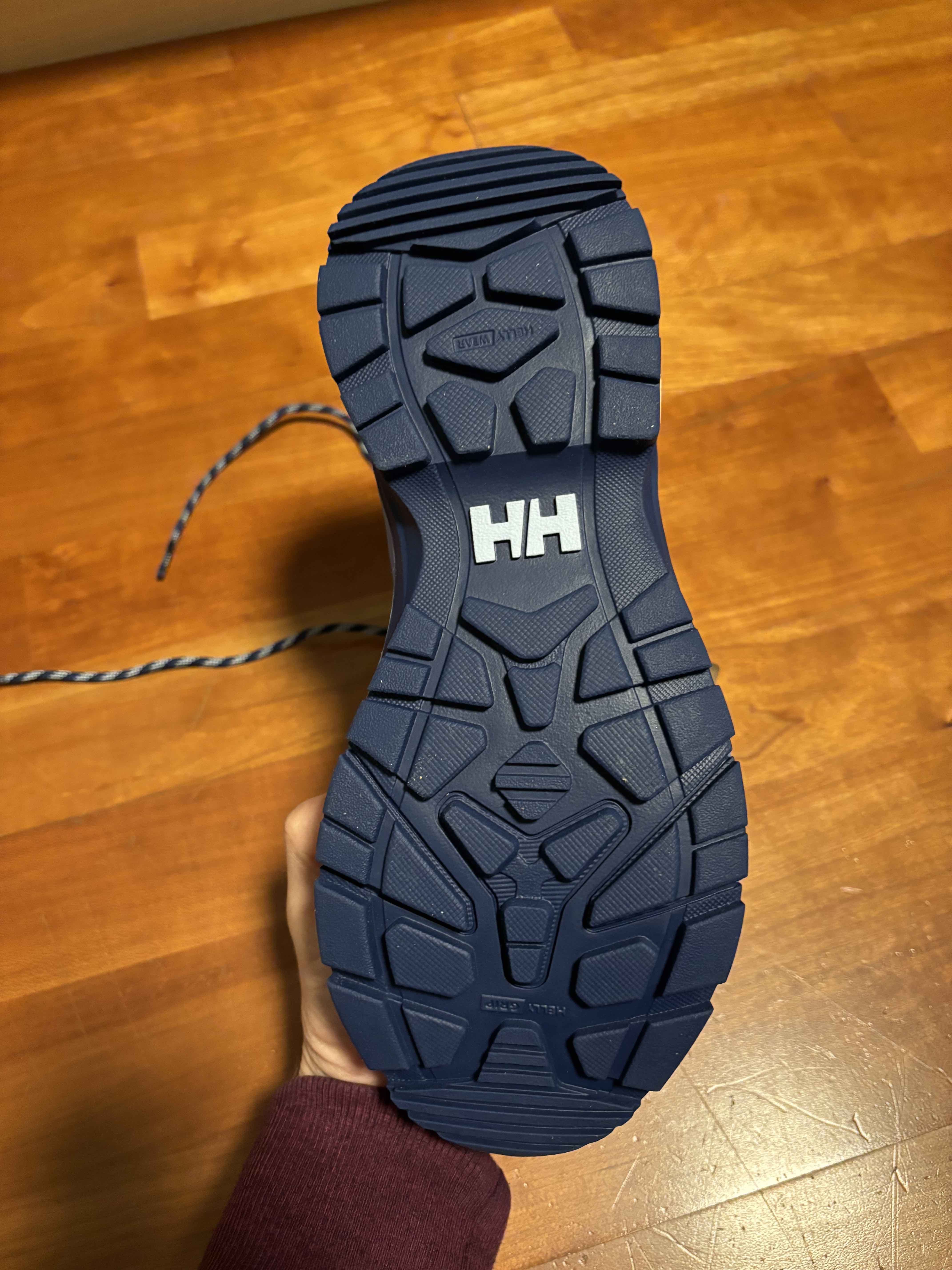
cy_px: 635
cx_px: 476
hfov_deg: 53.1
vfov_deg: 67.3
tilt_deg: -62.7
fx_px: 953
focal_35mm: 26
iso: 640
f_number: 1.6
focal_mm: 5.96
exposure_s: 1/33
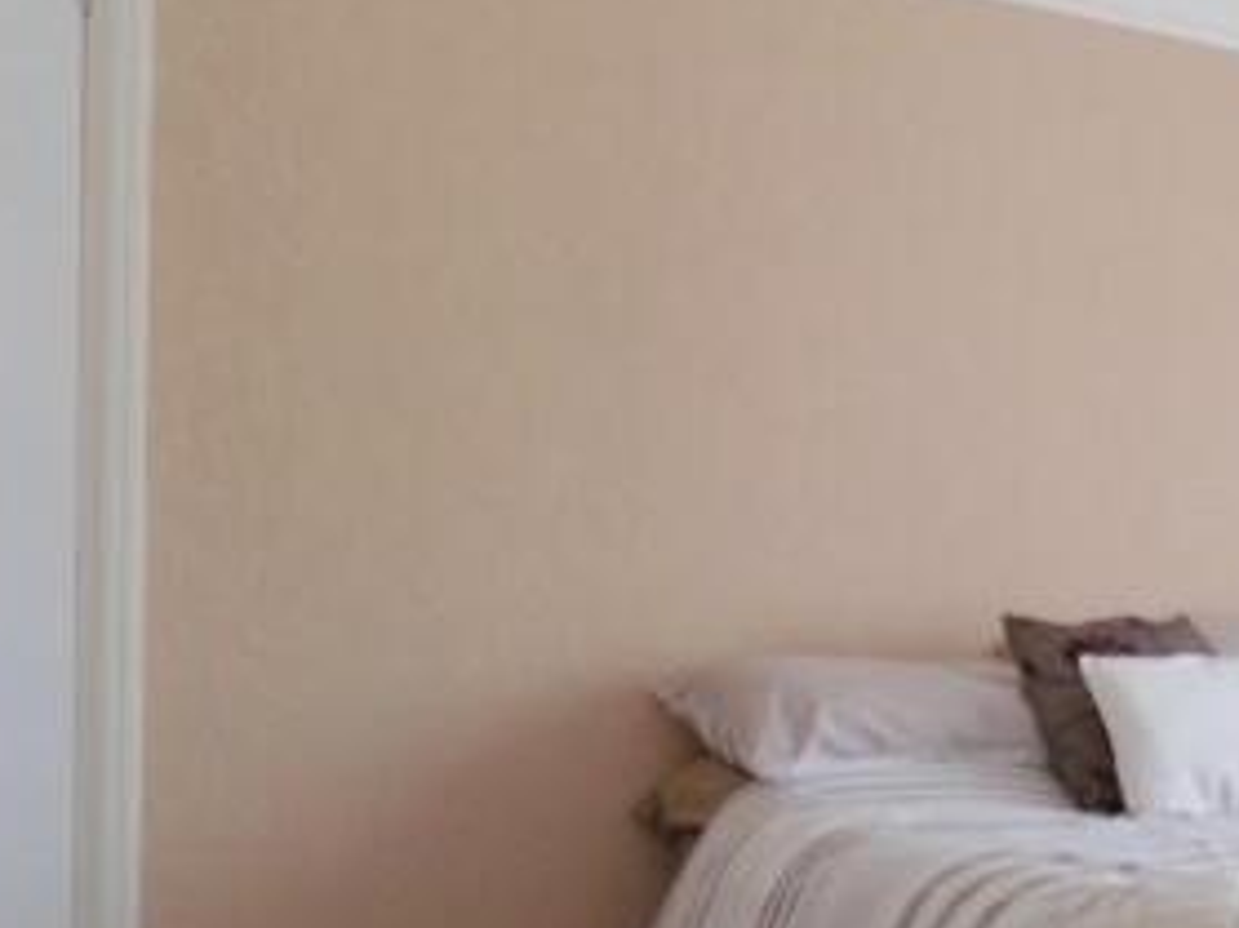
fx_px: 1717
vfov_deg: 30.2
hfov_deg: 36.6
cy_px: 526
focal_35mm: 48
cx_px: 1170
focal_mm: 4
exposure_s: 1/40
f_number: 3.1
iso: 80
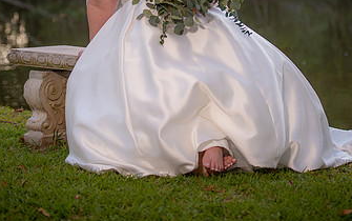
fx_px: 1354
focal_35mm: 141
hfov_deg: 14.8
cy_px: 23
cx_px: 178
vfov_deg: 9.3
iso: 80
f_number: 2.8
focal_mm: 80
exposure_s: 1/200
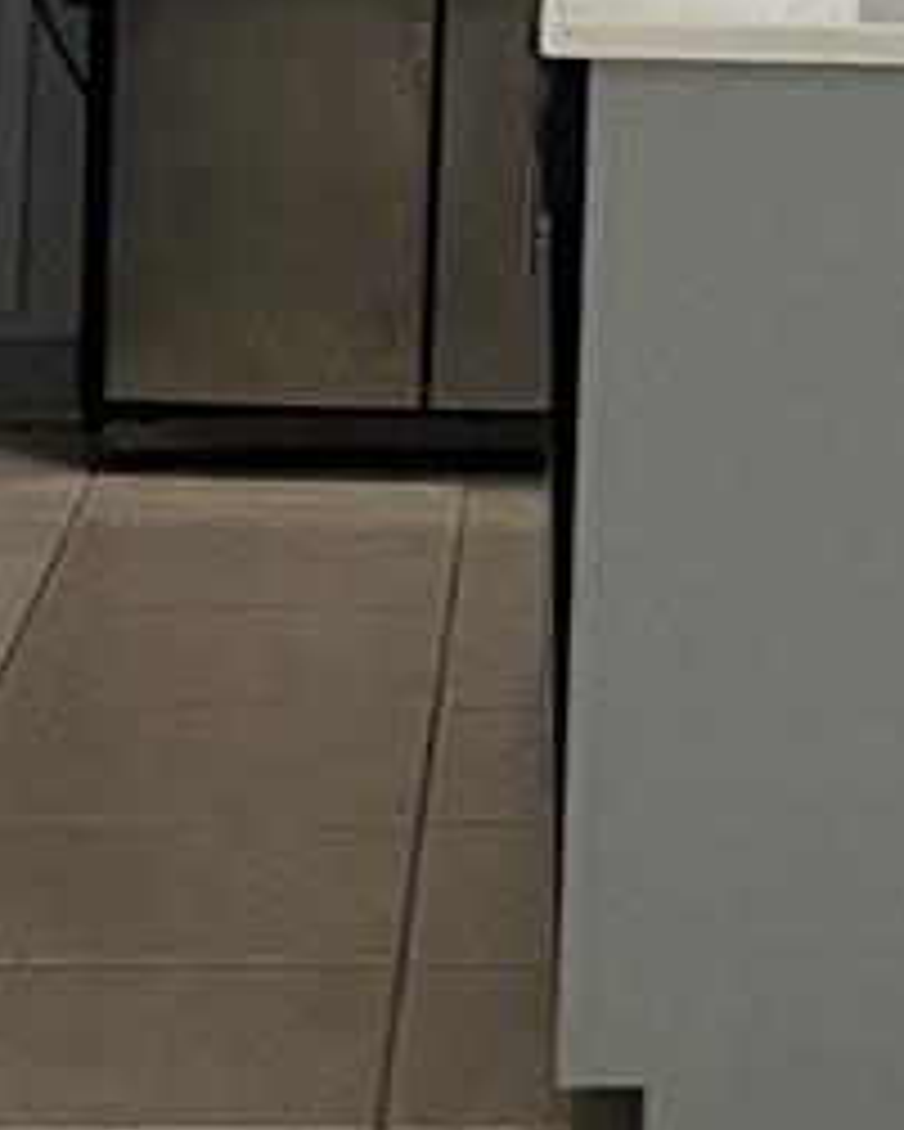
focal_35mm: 162
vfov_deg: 11.6
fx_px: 5415
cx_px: 1291
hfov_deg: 9.3
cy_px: -302
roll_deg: -1.6
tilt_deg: -0.8
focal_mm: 5.1
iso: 160
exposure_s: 1/60
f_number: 1.6
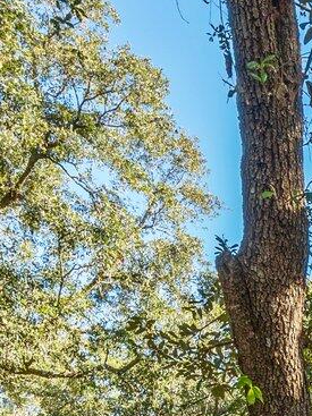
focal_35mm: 75
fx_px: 902
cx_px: 616
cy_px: 690
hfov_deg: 15.7
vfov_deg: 20.5
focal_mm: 14
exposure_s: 1/100
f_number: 9
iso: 320
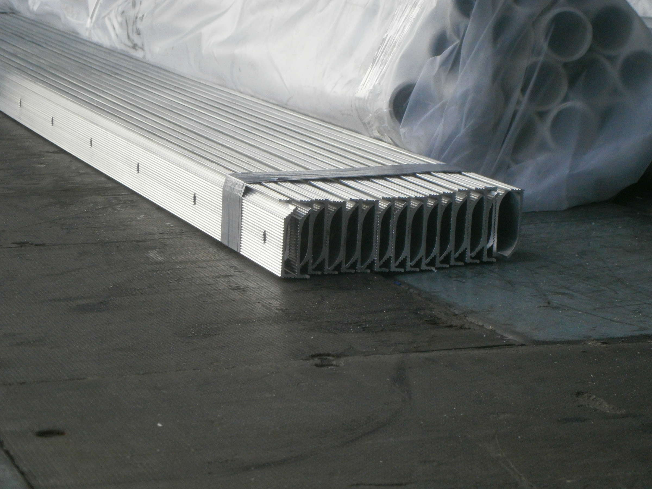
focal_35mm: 130
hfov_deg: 15.2
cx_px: 326
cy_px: 244
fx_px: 2449
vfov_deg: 11.4
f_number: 6.5
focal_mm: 23.5
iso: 250
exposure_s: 1/250
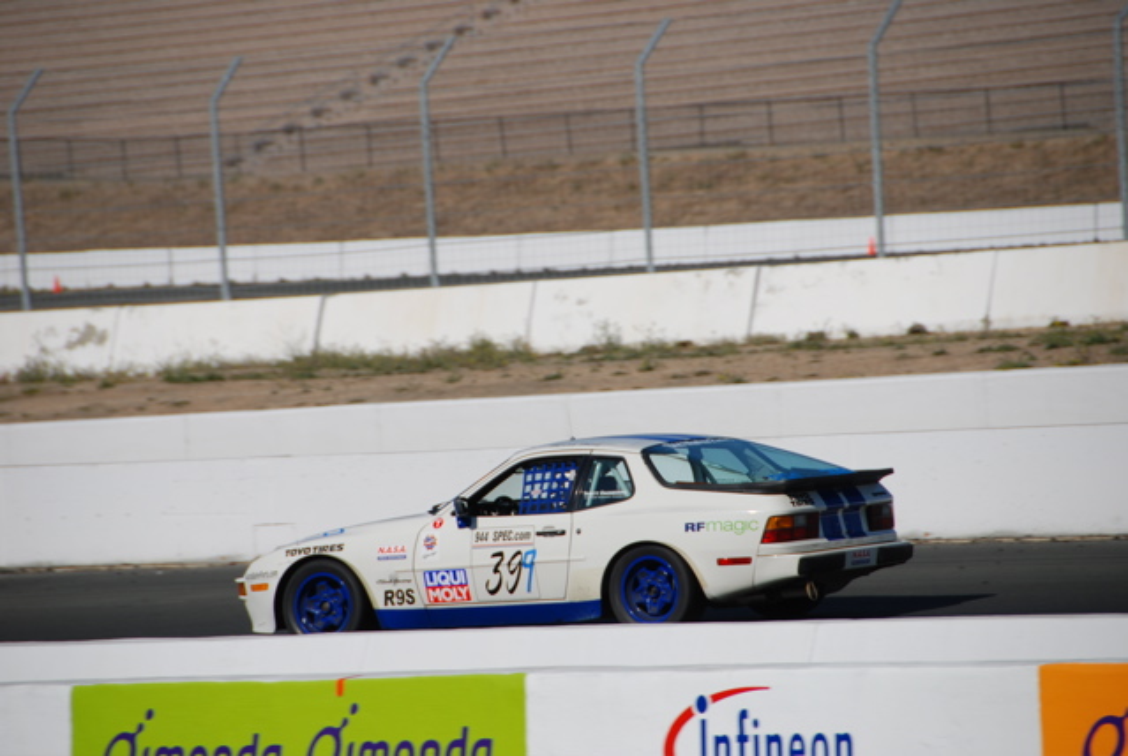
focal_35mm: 300
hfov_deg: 6.9
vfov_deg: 4.6
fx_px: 9413
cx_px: 564
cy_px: 378
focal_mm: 200
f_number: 5.6
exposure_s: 1/1000
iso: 100
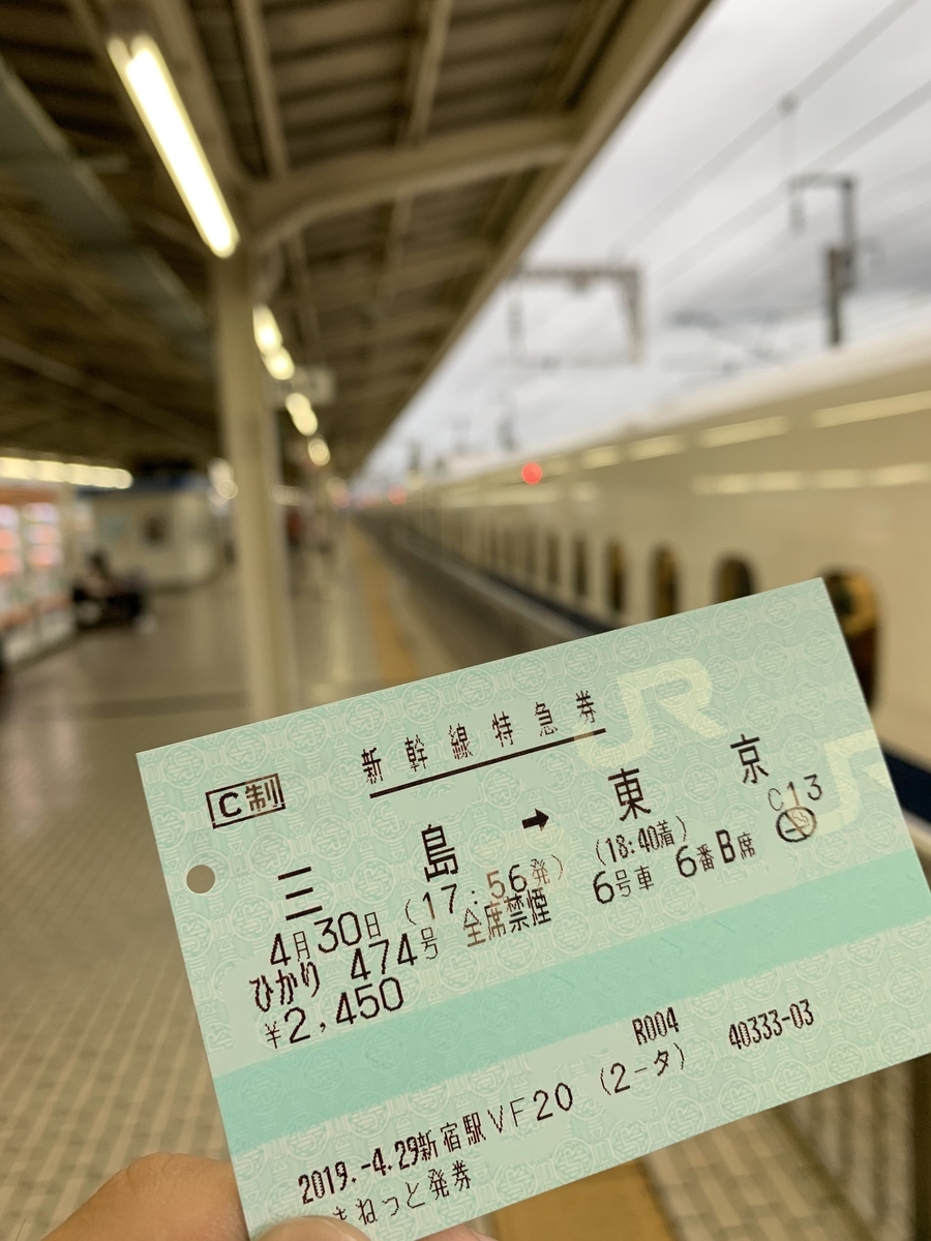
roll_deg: +4.1
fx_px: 932
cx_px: 466
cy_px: 620
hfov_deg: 53.1
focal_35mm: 26
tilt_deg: -6.2
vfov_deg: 67.3
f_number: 1.8
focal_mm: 4.25
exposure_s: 1/100
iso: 64
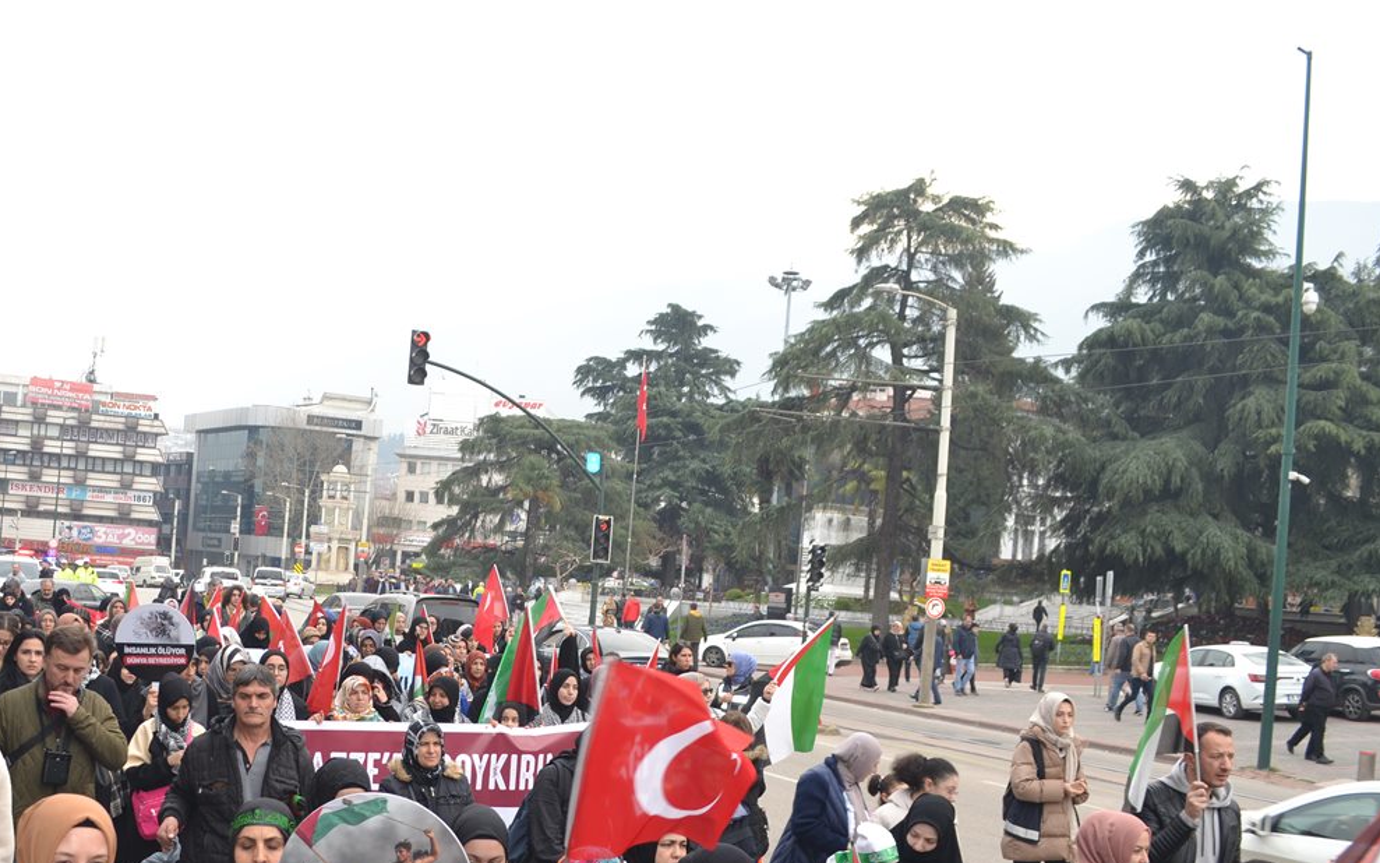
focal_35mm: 38
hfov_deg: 50.9
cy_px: 557
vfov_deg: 33.4
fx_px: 1429
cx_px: 494
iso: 100
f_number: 5
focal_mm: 18
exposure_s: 1/200
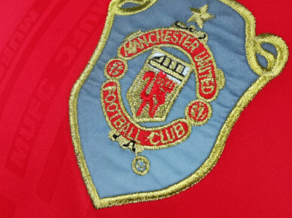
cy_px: 98
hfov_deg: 39.6
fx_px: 405
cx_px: 162
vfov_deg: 30.2
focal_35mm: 48
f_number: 1.8
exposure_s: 1/45
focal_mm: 5.58
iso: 160
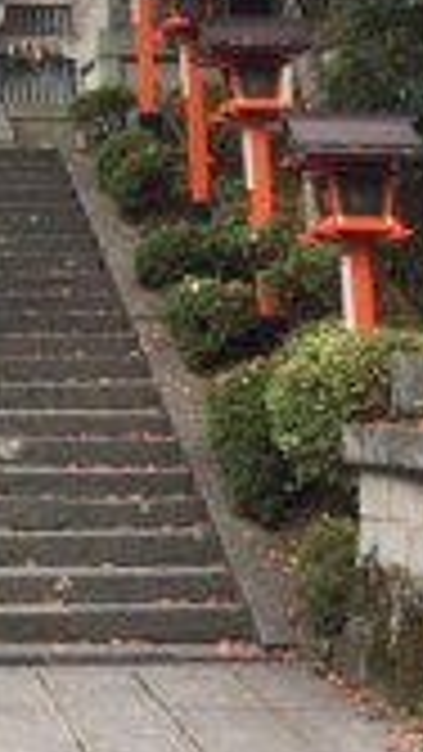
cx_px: -189
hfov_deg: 12.7
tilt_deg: +12.7
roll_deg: +1.4
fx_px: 1814
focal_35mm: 91
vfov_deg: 22.2
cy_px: -68
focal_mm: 3.3
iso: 25
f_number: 2.4
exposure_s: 1/120
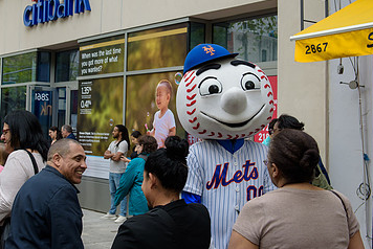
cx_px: 144
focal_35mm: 57
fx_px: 591
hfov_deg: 34.9
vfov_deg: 23.7
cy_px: 84
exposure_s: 1/250
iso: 200
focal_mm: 35
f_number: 4
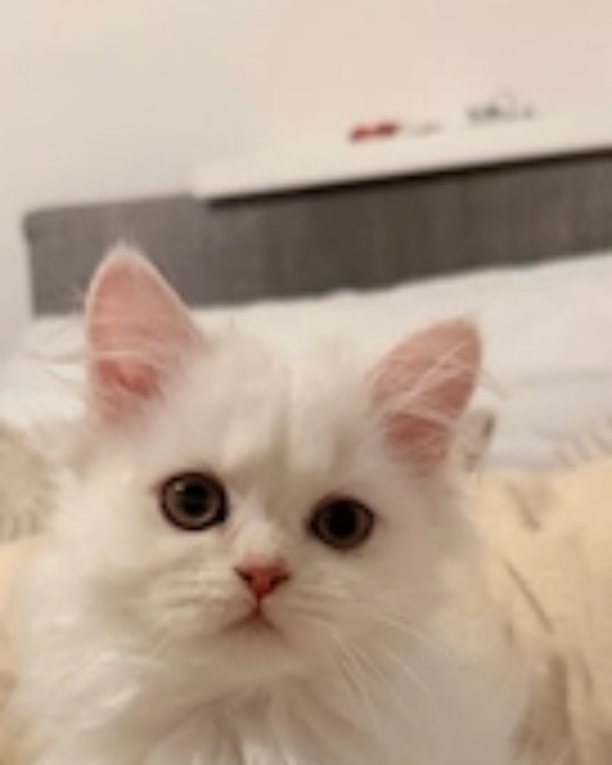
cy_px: 652
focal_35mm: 55
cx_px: 274
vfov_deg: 32.8
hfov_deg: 27.6
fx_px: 1245
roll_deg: +1.1
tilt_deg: -10.1
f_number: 1.78
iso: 800
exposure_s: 1/47
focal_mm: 6.76
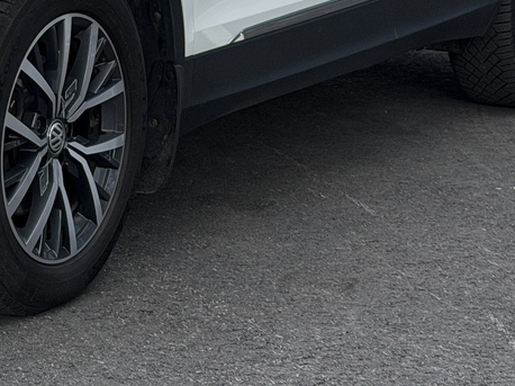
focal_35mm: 151
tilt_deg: -6.2
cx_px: -97
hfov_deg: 12.8
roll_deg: -2.6
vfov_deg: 9.7
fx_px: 2245
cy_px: -34
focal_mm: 6.76
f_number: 1.78
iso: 64
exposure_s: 1/2033
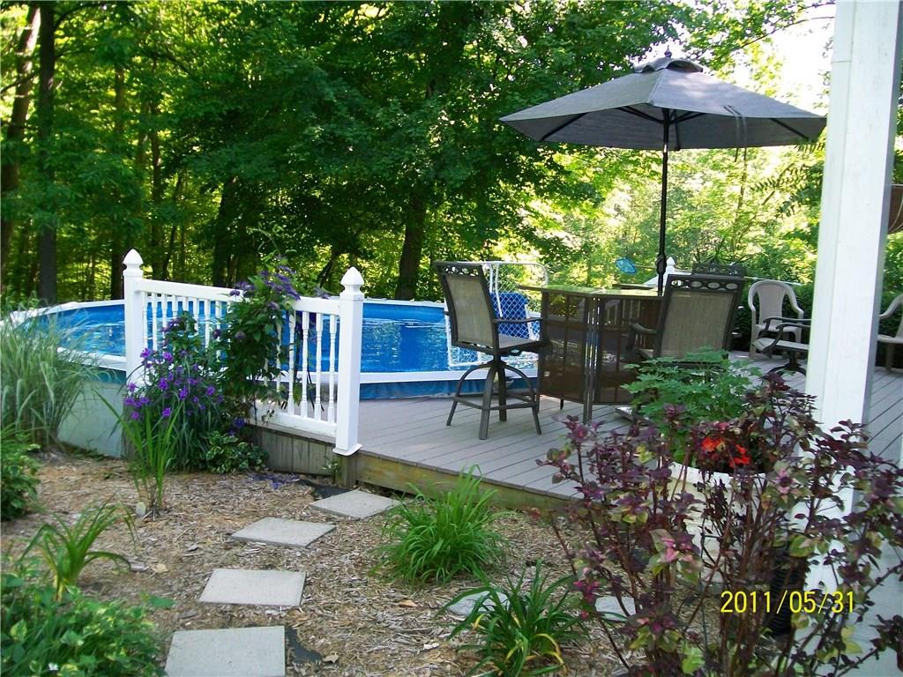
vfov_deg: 41.8
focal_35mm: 34
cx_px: 452
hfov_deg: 54.0
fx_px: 887
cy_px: 338
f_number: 2.7
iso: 160
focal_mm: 6.1
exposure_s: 1/125
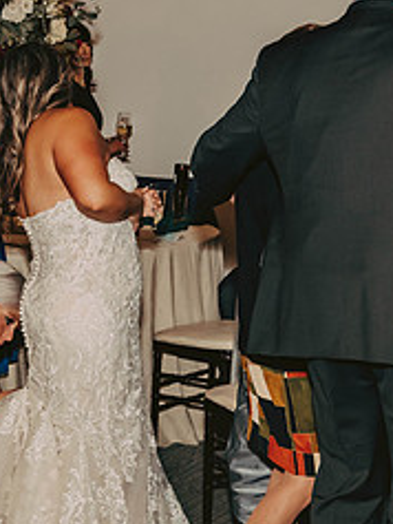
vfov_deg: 18.5
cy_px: 302
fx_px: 1603
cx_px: 60
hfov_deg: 13.9
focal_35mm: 106
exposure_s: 1/125
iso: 1250
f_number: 4.5
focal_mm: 45
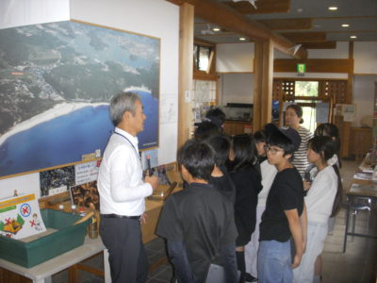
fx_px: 414
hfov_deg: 49.0
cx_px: 188
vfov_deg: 37.7
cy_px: 142
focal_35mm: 38
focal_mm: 6.3
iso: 500
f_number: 3.3
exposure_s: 1/160
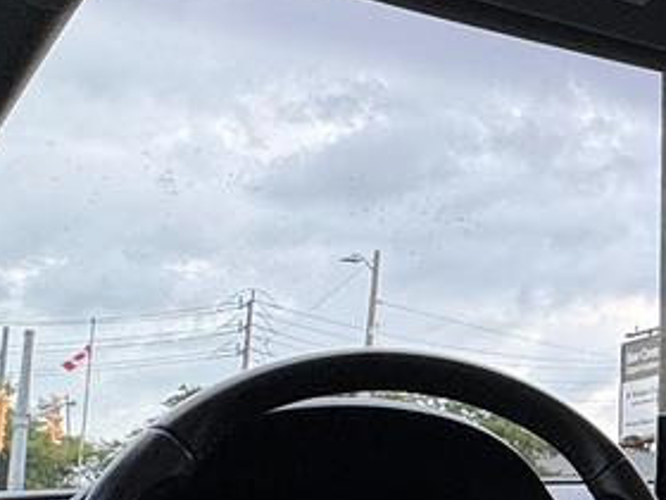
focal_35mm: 64
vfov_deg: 22.8
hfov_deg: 22.5
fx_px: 1231
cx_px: 1092
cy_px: 326
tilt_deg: +10.0
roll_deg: +2.1
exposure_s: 1/99
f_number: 2.2
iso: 100
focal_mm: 2.22
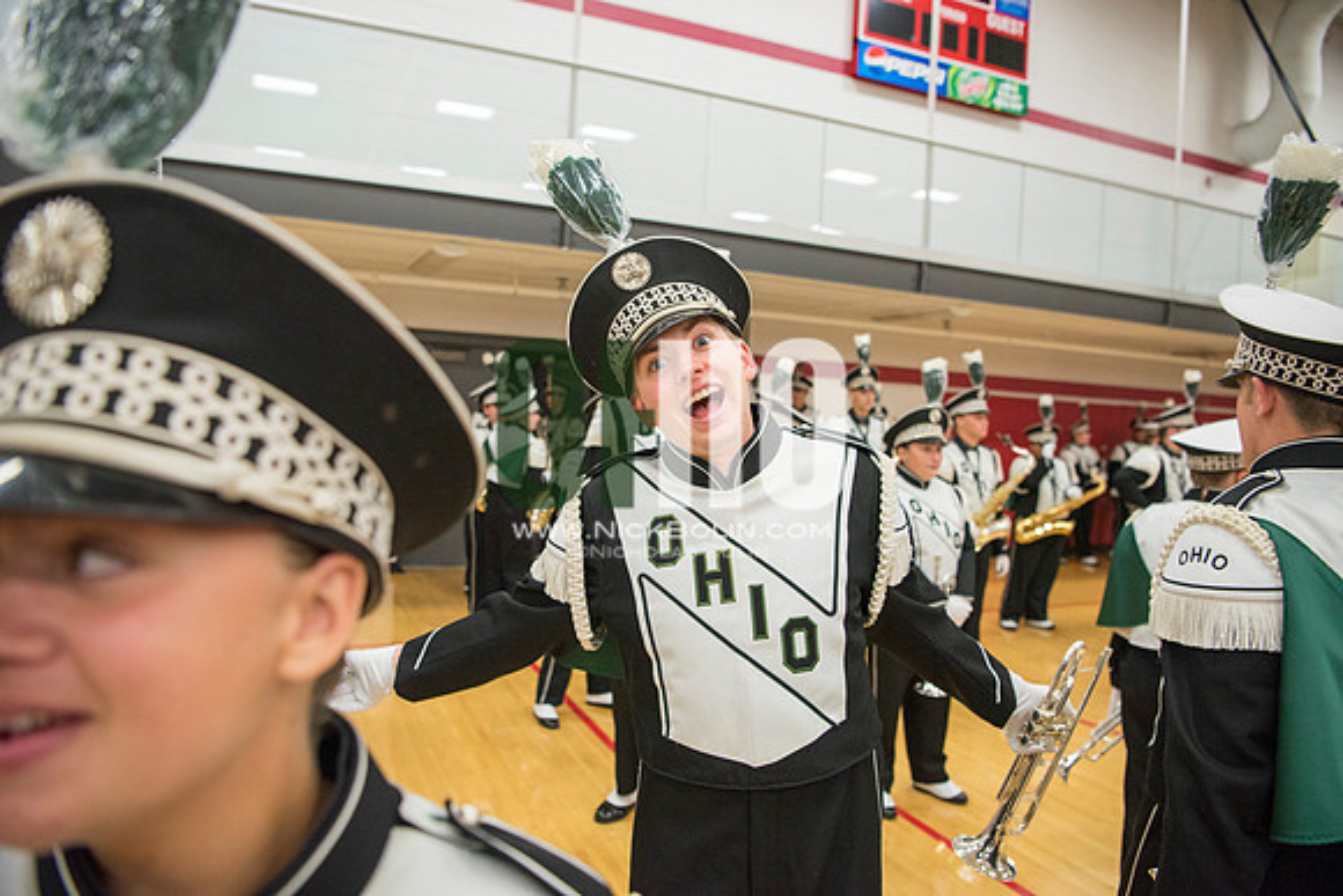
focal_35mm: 24
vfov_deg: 53.2
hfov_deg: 73.7
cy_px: 448
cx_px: 672
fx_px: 896
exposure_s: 1/320
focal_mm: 24
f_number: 3.2
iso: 2000
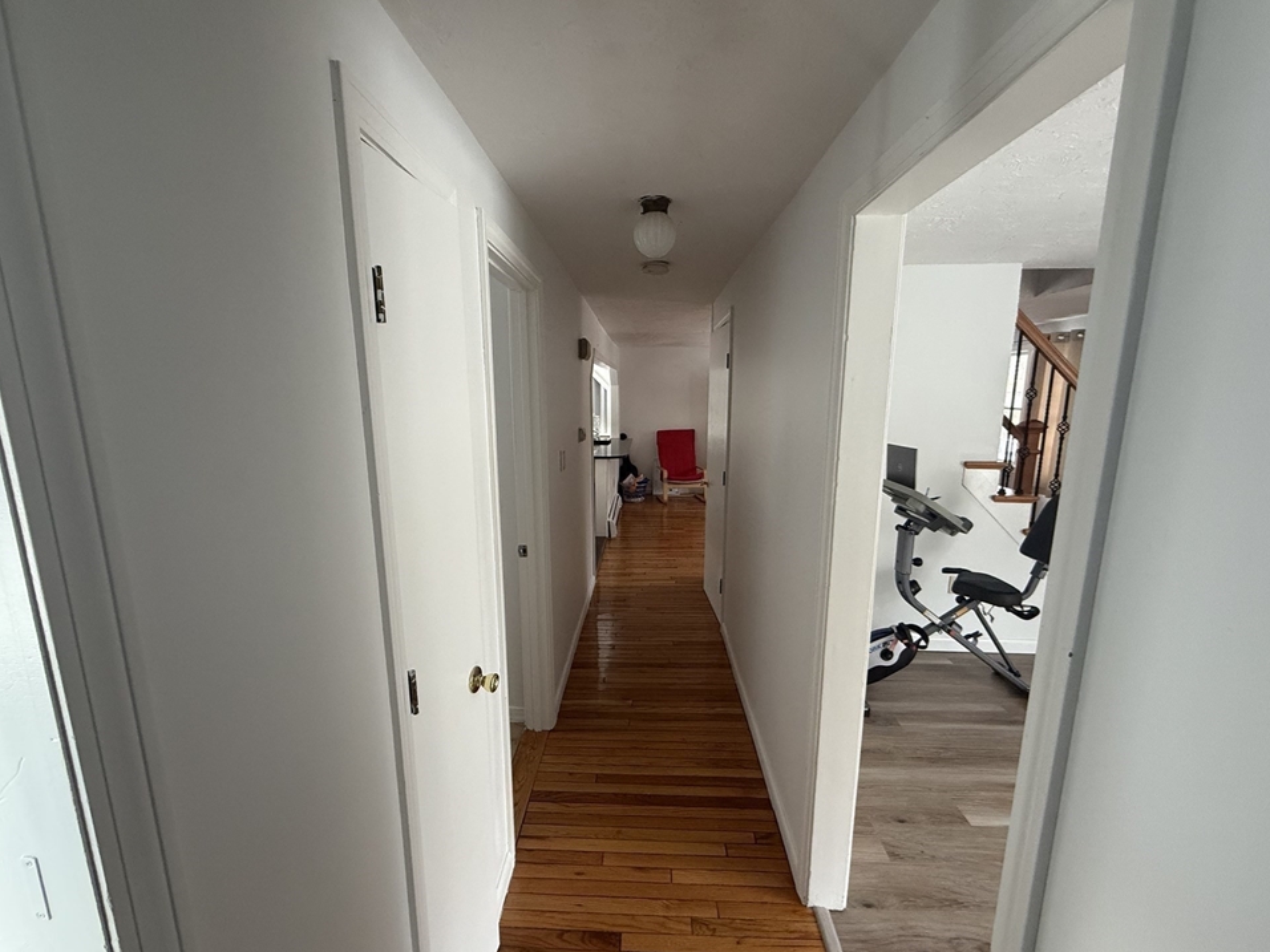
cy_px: 498
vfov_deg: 81.7
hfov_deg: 98.2
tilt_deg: -10.6
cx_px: 620
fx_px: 550
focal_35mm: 15
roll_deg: -0.5
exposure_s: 1/89
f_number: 2.2
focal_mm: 2.22
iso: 320
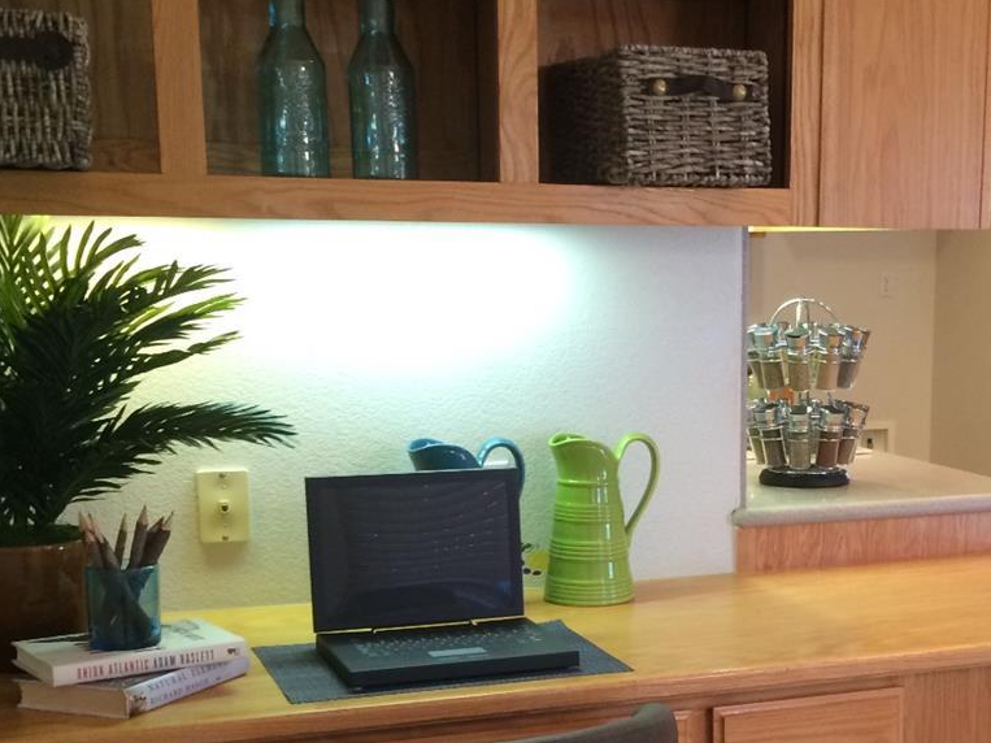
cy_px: 556
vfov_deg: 25.4
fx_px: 1632
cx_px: 761
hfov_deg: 33.0
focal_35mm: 57
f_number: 2.2
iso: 125
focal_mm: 4.15
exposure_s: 1/30
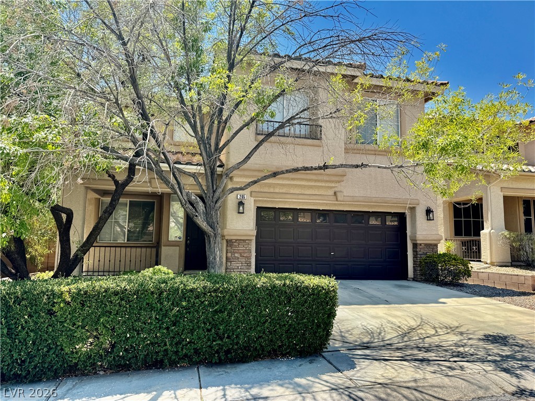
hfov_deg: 71.6
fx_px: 371
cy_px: 200
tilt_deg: +5.7
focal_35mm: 24
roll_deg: +0.4
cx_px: 268
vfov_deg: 56.8
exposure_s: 1/2415
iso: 80
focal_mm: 6.76
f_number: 1.78
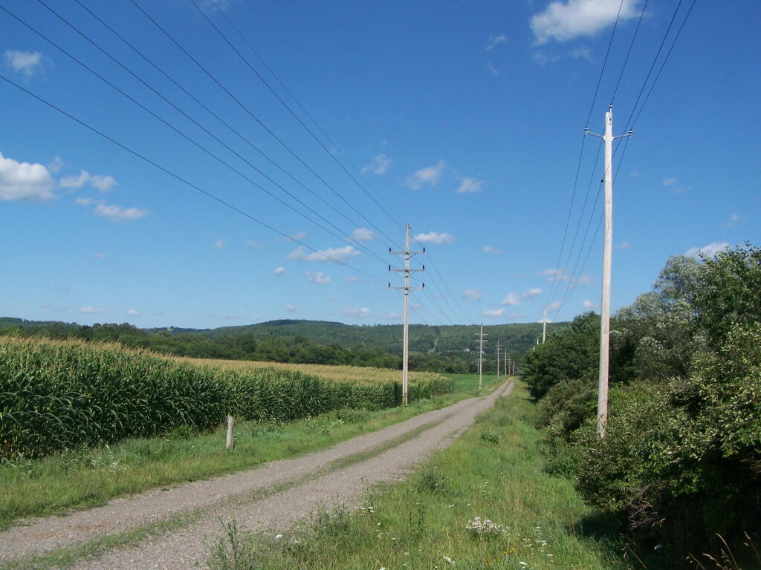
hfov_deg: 49.0
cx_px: 380
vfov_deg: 37.7
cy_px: 285
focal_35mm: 38
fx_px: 835
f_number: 5.6
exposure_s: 1/500
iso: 80
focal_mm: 6.3
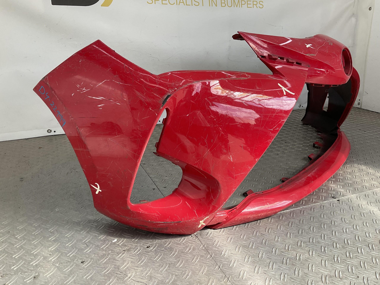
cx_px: 190
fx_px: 318
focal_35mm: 29
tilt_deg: -18.8
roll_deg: -1.7
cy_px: 142
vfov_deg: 48.2
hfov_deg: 61.7
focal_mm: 3
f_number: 1.8
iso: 16
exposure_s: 1/338
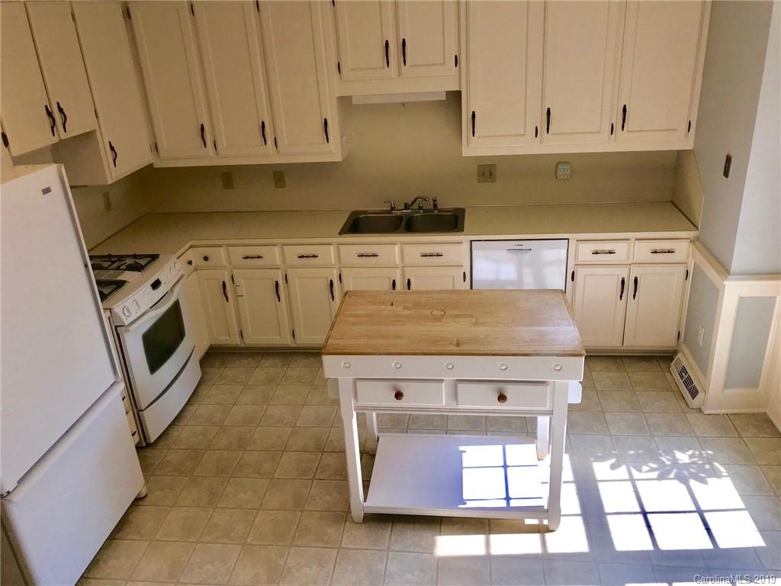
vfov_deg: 49.7
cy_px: 293
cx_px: 390
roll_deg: +4.7
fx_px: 632
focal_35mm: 28
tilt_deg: -23.3
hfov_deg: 63.4
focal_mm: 3.99
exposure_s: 1/748
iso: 20
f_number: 1.8
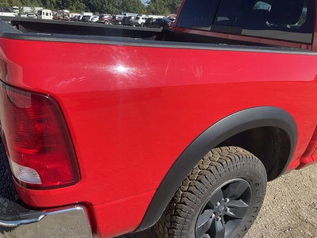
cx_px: 158
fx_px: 266
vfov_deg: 48.2
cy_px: 119
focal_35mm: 29
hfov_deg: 61.7
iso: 25
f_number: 1.8
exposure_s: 1/883
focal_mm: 3
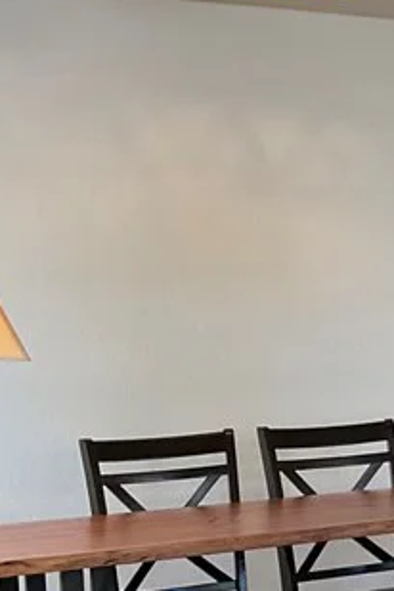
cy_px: 384
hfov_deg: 12.3
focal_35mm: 100
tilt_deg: -1.3
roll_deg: +1.7
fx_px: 1642
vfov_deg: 20.4
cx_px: 752
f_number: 1.8
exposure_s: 1/60
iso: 64
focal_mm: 3
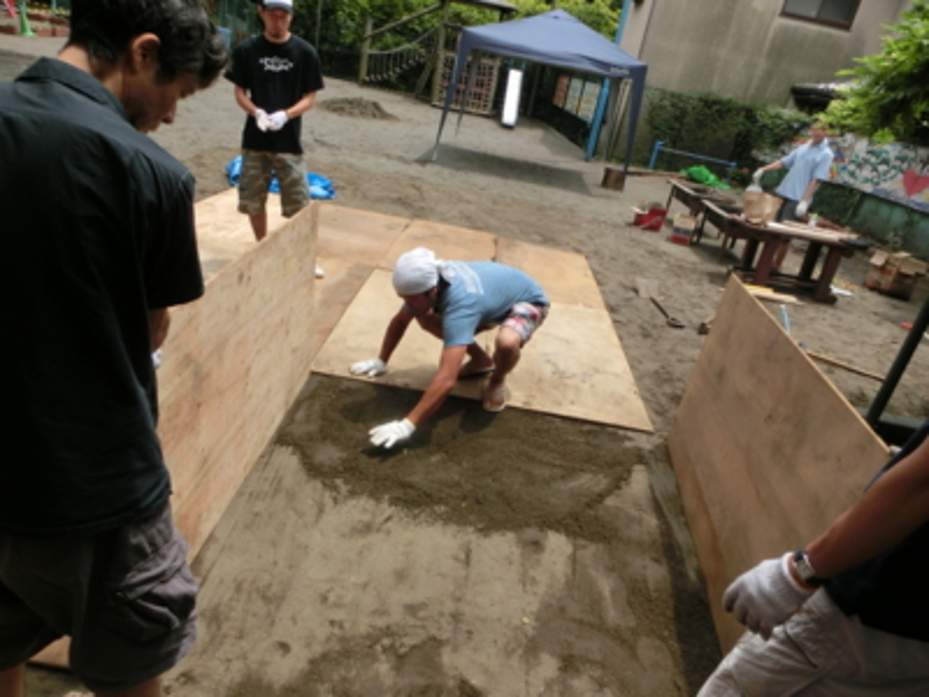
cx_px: 464
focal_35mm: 24
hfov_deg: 71.6
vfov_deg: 56.8
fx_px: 644
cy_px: 348
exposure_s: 1/800
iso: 80
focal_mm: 4.24
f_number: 3
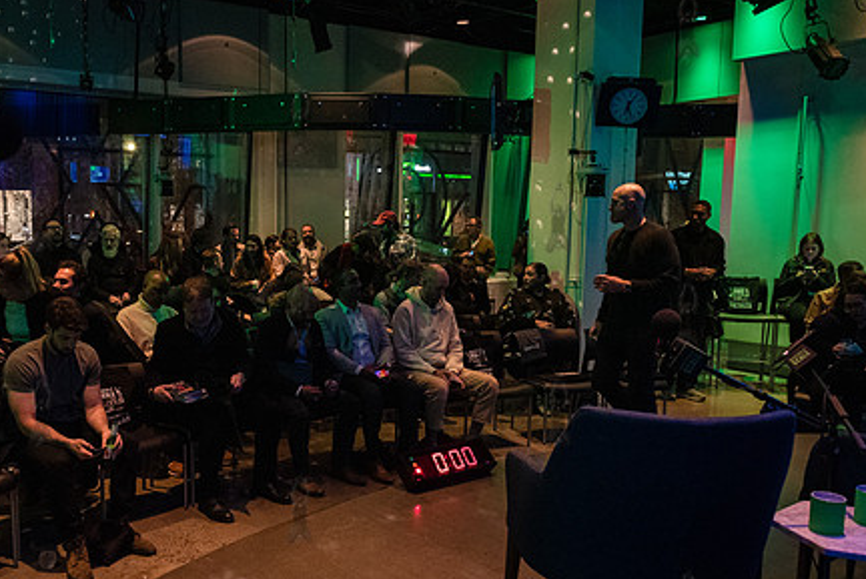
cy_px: 314
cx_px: 299
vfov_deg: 40.0
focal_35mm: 33
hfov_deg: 56.1
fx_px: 795
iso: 8000
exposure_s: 1/125
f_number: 3.5
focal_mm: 24
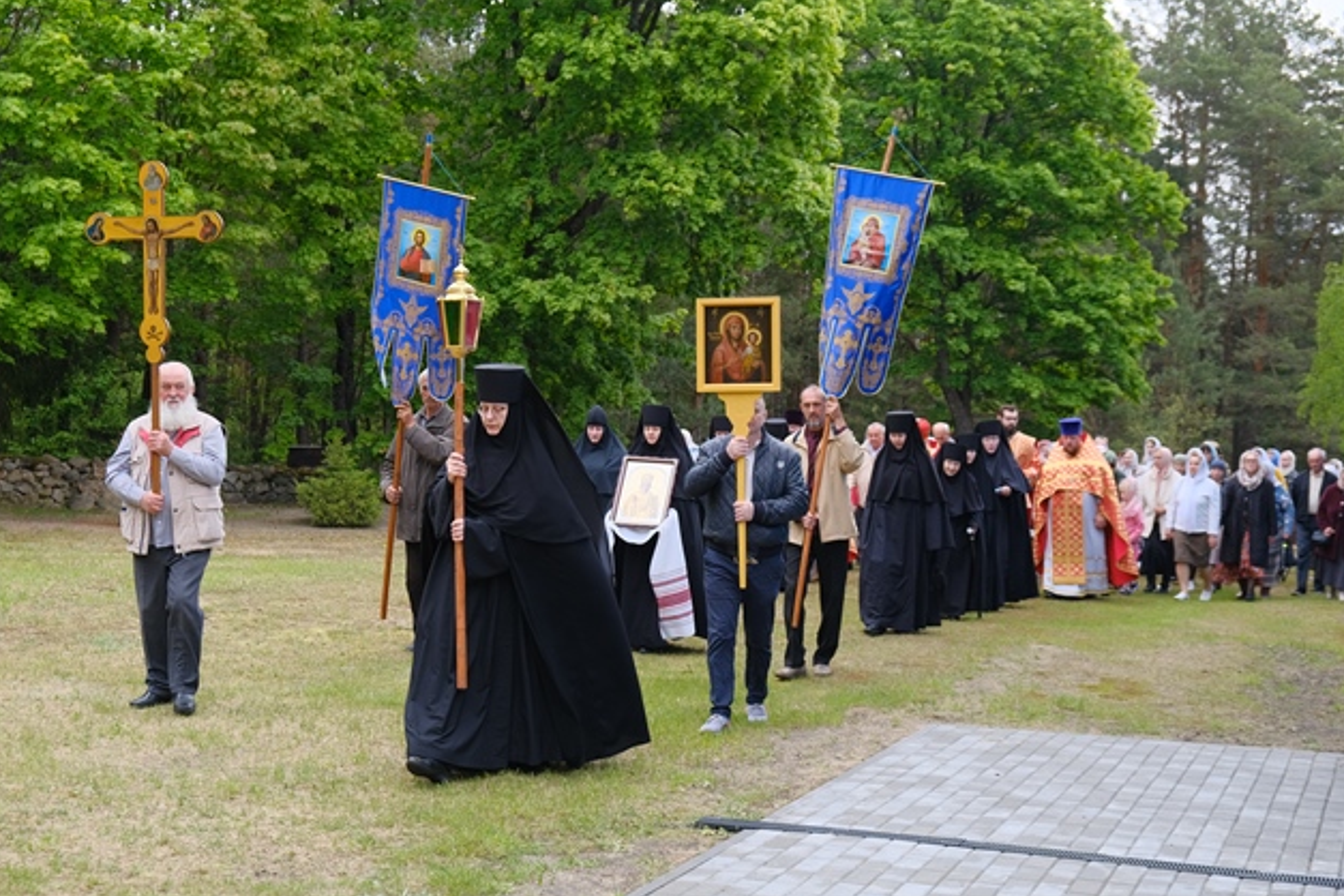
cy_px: 451
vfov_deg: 27.0
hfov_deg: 39.6
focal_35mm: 50
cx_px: 662
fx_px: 1867
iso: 800
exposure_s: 1/420
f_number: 4.5
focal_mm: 32.9
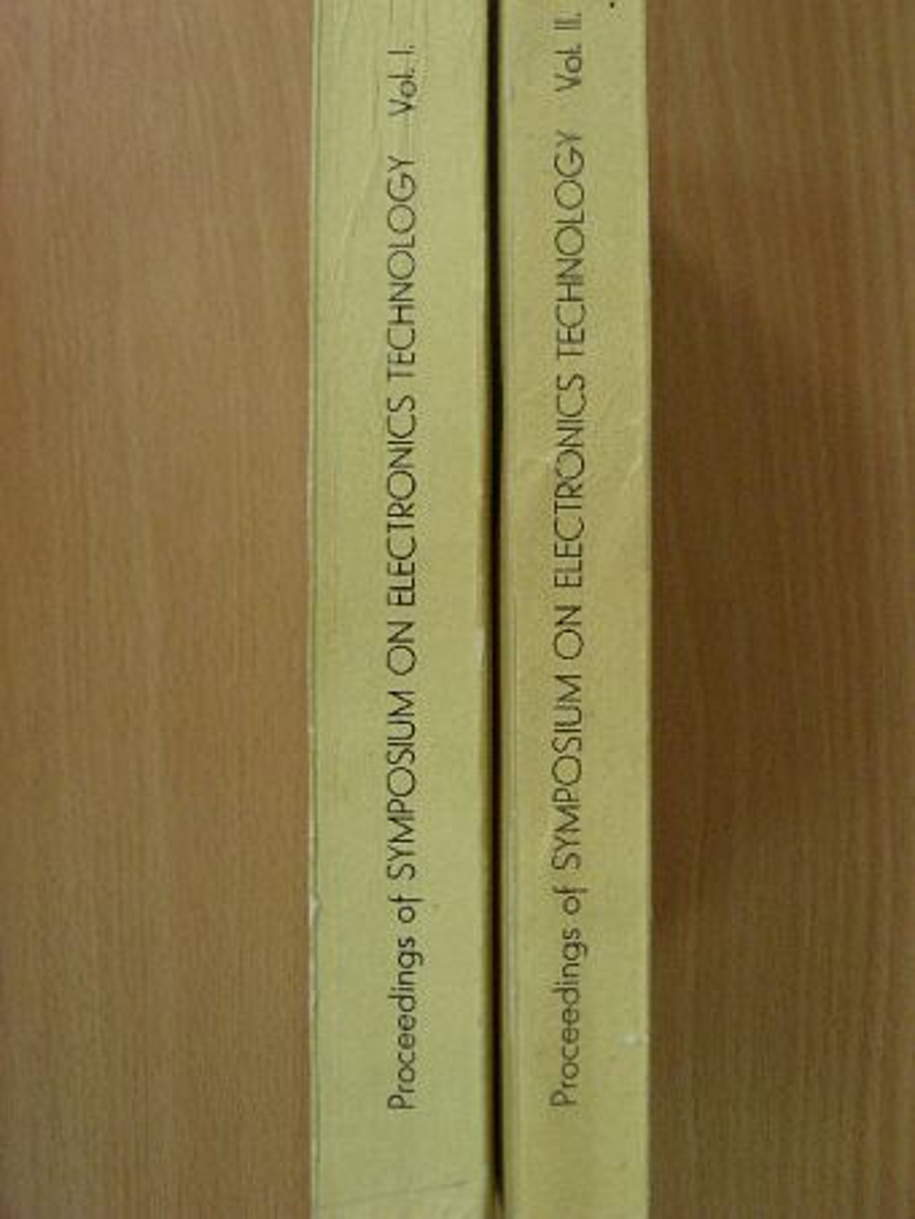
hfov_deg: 32.9
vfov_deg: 42.9
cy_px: 610
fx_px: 1550
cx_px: 458
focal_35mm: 44
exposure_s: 1/28.1
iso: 200
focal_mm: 7.4
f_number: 3.5
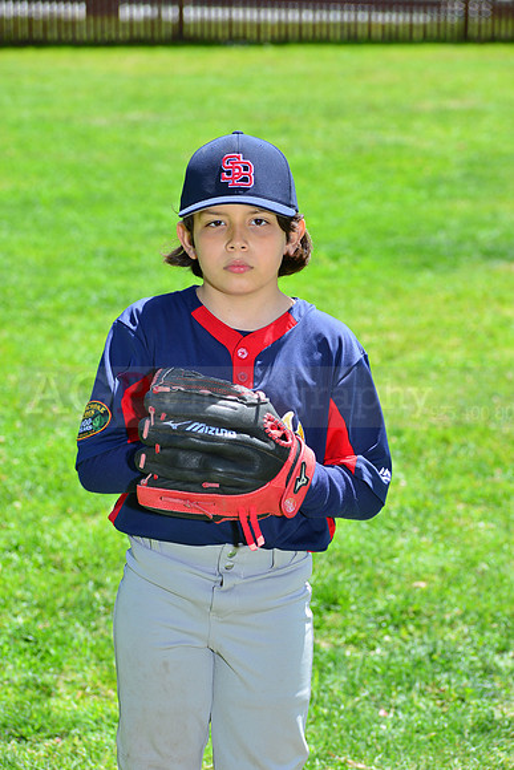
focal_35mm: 125
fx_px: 2675
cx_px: 257
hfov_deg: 11.0
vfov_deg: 16.4
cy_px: 385
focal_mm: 125
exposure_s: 1/200
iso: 200
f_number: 8
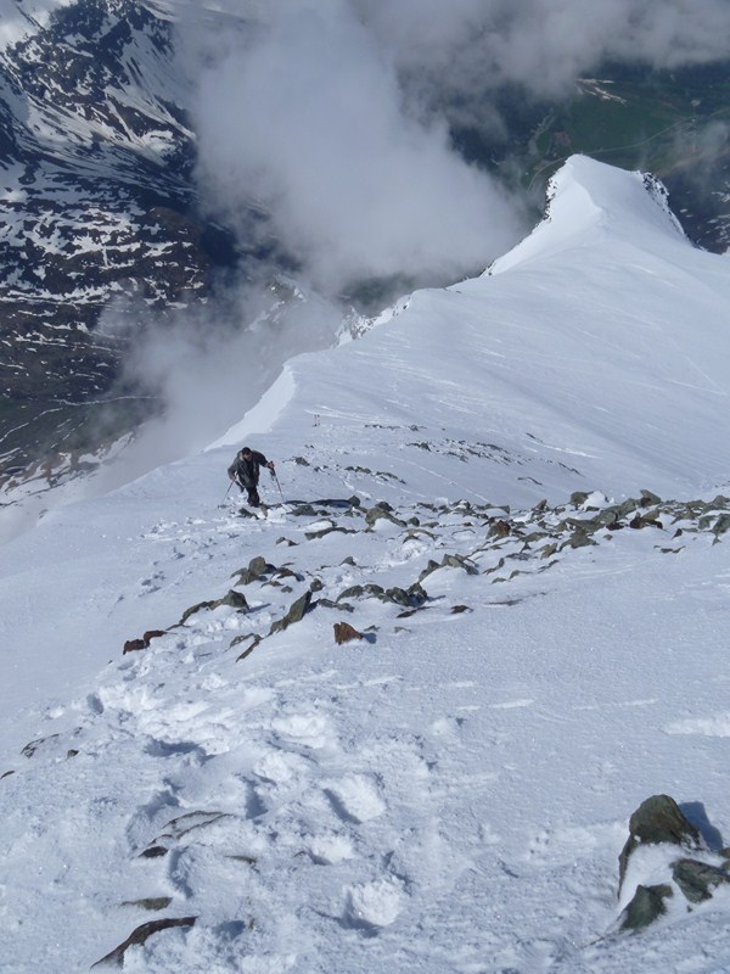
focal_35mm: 35
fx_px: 984
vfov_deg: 52.6
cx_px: 365
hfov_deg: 40.7
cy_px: 487
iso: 80
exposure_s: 1/1300
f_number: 5.6
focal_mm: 6.3
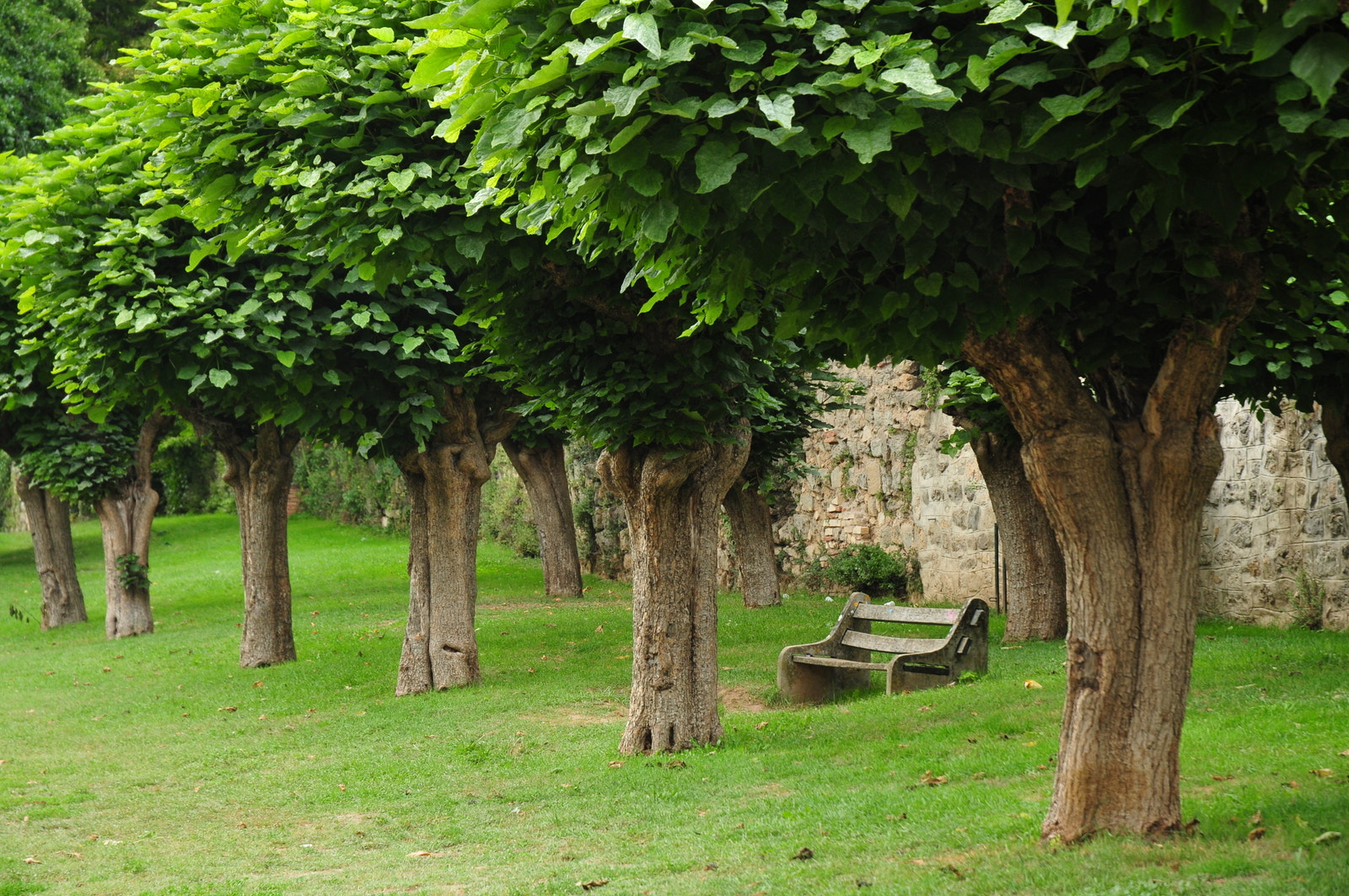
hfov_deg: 19.5
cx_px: 674
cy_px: 448
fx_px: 3930
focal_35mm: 105
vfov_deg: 13.0
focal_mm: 70
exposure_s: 1/160
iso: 400
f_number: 5.6
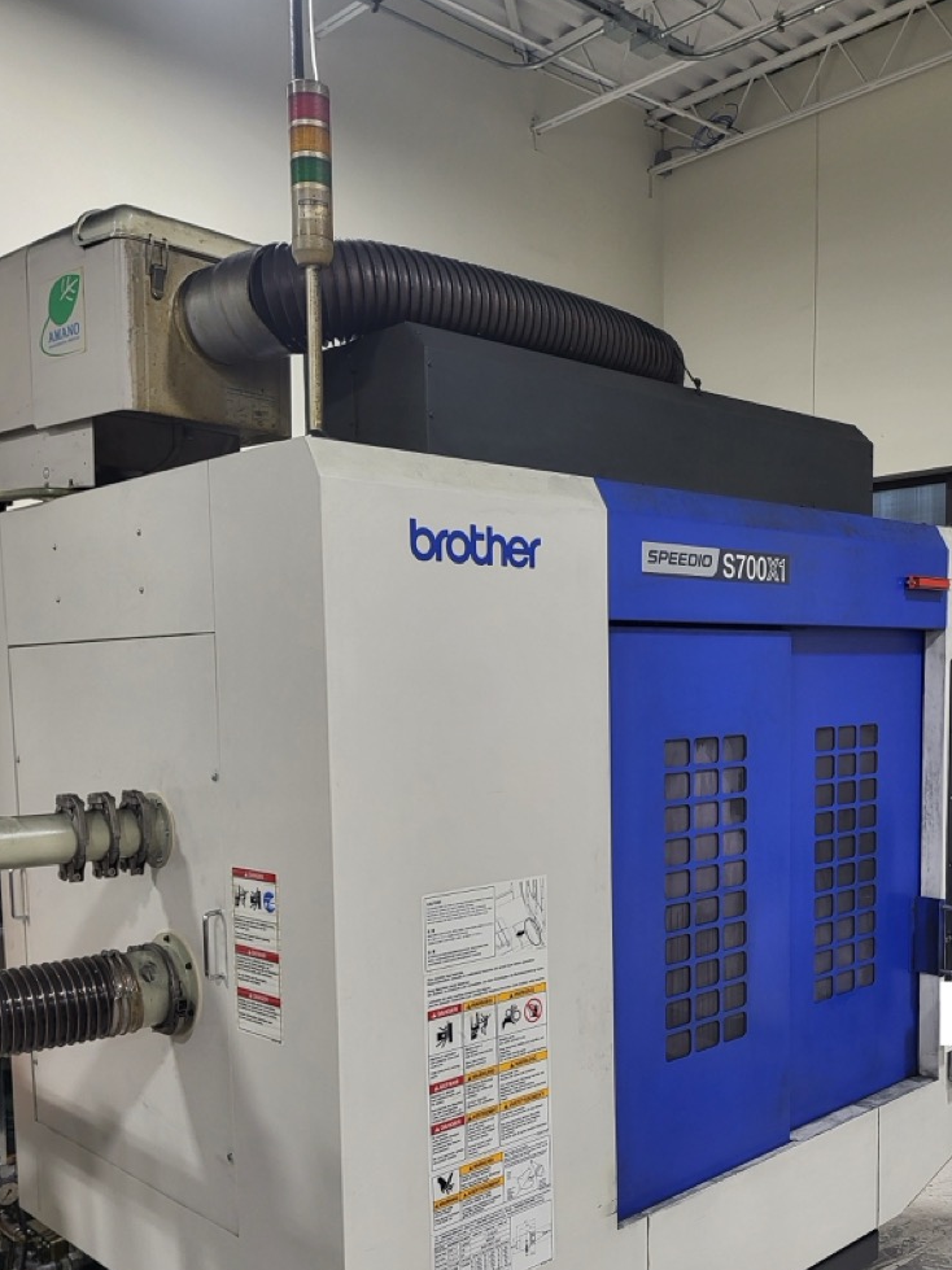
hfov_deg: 41.7
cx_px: 518
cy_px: 791
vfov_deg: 53.4
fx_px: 1247
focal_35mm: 34
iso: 200
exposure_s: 1/120
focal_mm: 5.4
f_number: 1.8
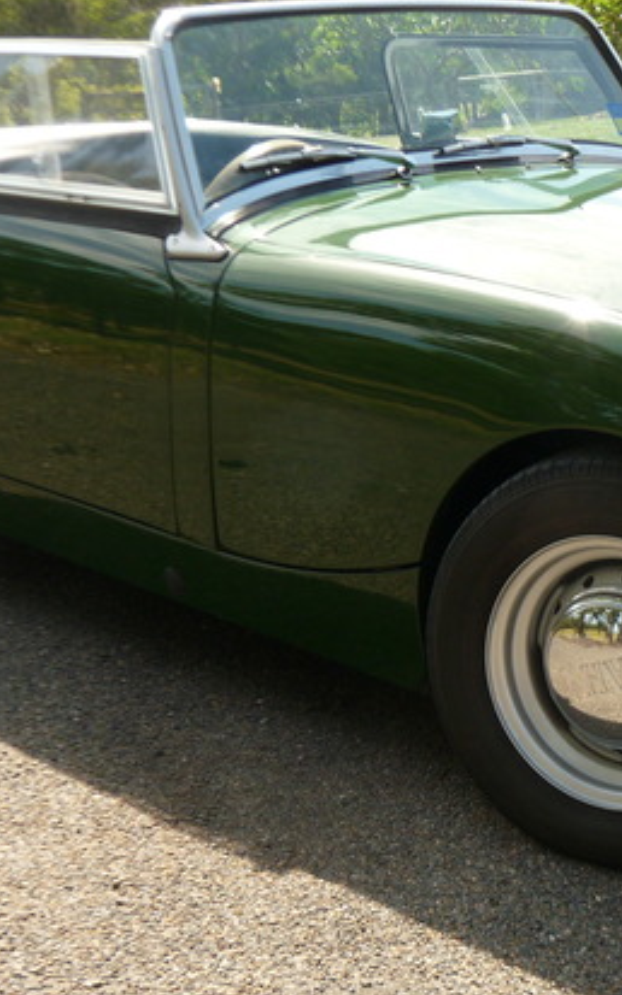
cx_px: 511
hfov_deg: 17.4
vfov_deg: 27.8
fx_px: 2008
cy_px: 547
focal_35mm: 74
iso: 100
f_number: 4.5
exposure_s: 1/250
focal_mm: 6.4
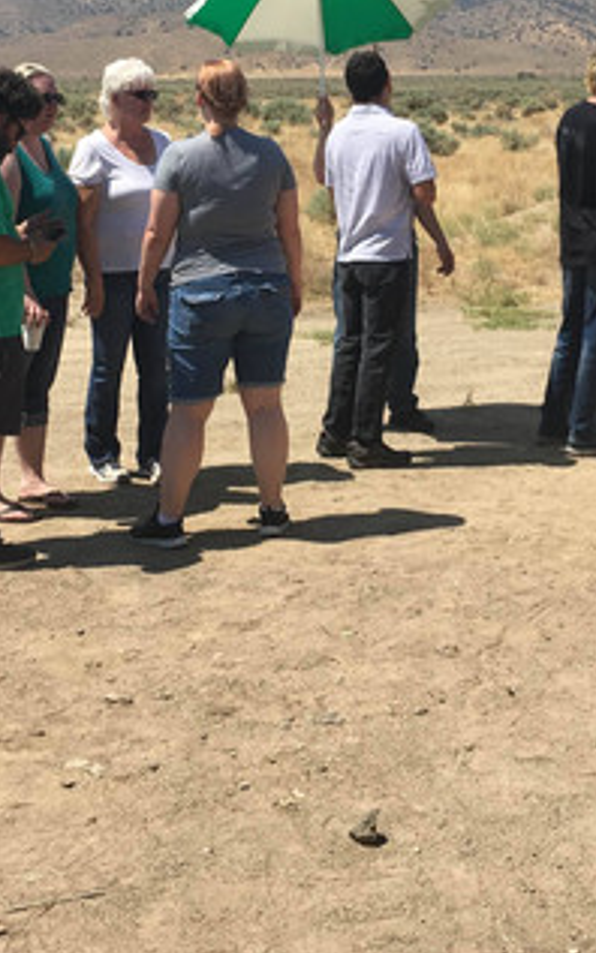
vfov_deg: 32.6
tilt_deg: -4.5
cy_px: 286
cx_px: 310
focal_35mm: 62
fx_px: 1612
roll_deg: -0.8
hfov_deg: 20.9
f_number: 2.2
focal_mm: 4.15
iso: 25
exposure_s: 1/1748
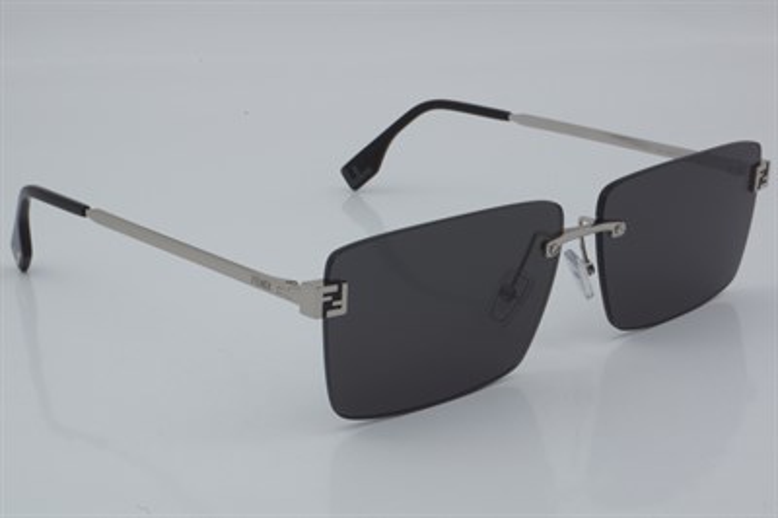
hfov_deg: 27.0
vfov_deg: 18.2
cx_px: 389
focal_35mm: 75
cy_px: 259
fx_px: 1619
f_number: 32
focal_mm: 50
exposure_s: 1/4
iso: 100
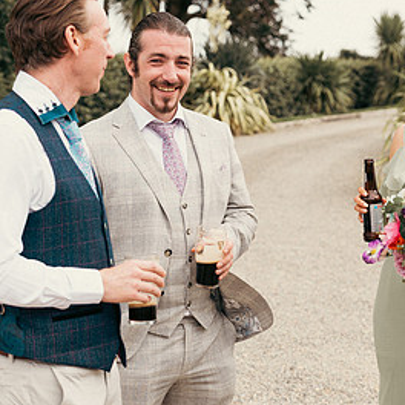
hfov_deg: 17.5
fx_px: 1310
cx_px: 310
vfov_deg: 17.6
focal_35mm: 99
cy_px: 212
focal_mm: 53
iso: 125
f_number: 3.5
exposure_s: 1/400
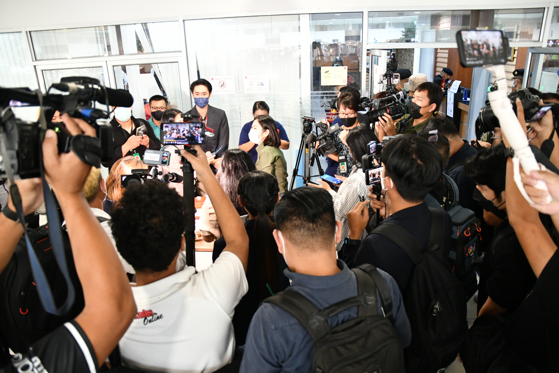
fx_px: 373
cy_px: 186
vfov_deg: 53.1
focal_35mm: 24
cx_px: 280
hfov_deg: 73.7
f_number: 2.8
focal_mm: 16
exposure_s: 1/80
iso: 2500
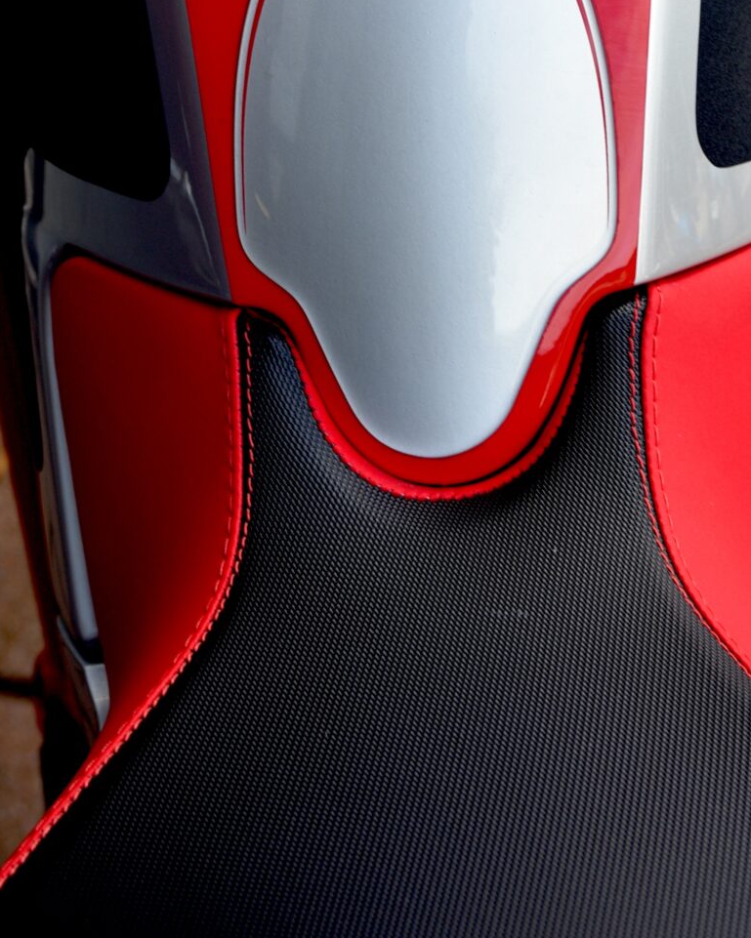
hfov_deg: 15.4
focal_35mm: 100
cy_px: -116
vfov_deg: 18.4
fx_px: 2778
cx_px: 472
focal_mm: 40
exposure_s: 1/100
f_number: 5
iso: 200
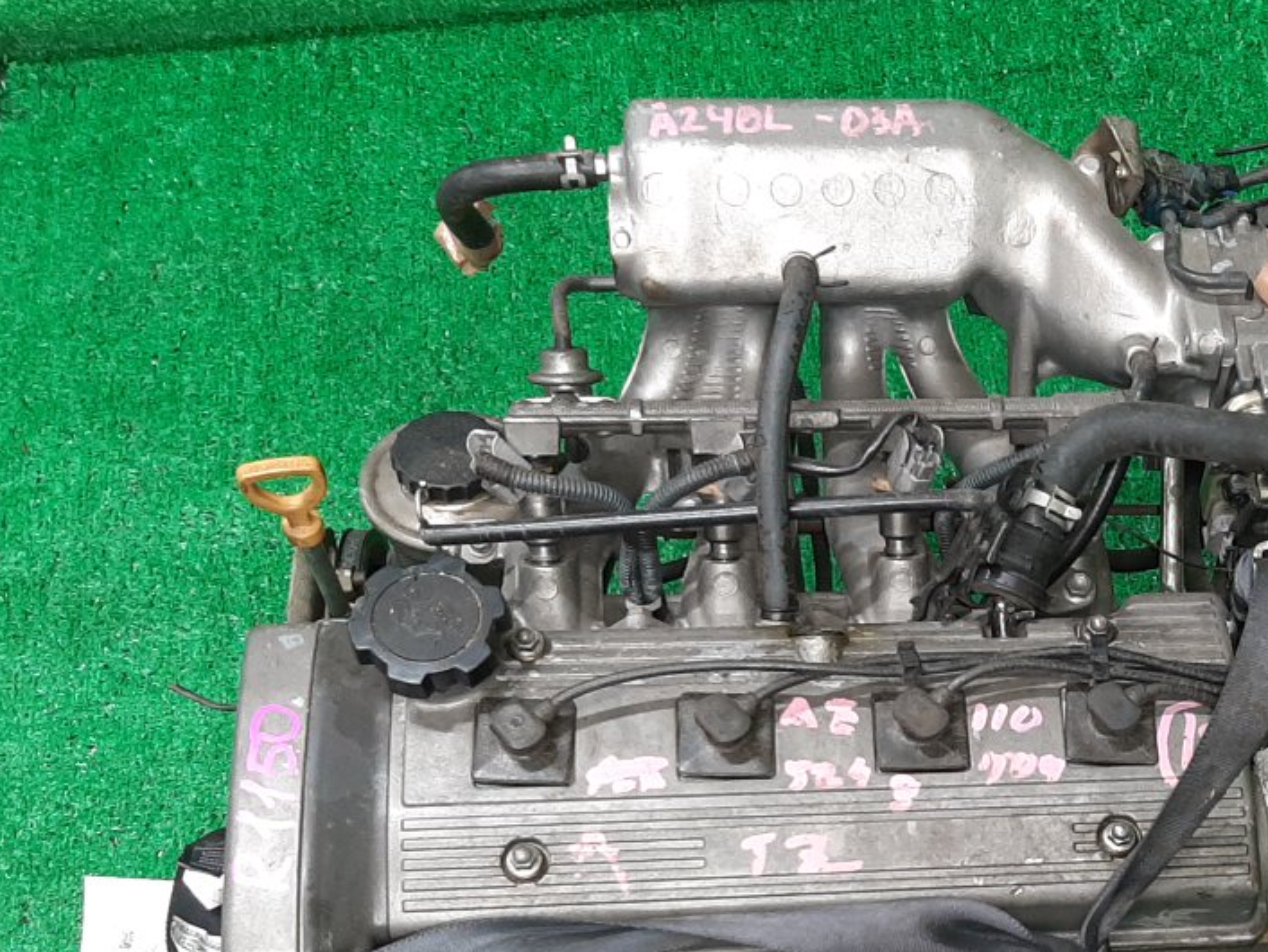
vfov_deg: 26.5
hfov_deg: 34.9
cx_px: 1036
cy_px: 878
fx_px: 1942
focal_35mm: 53
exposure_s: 1/50
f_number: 1.7
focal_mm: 3.93
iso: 160
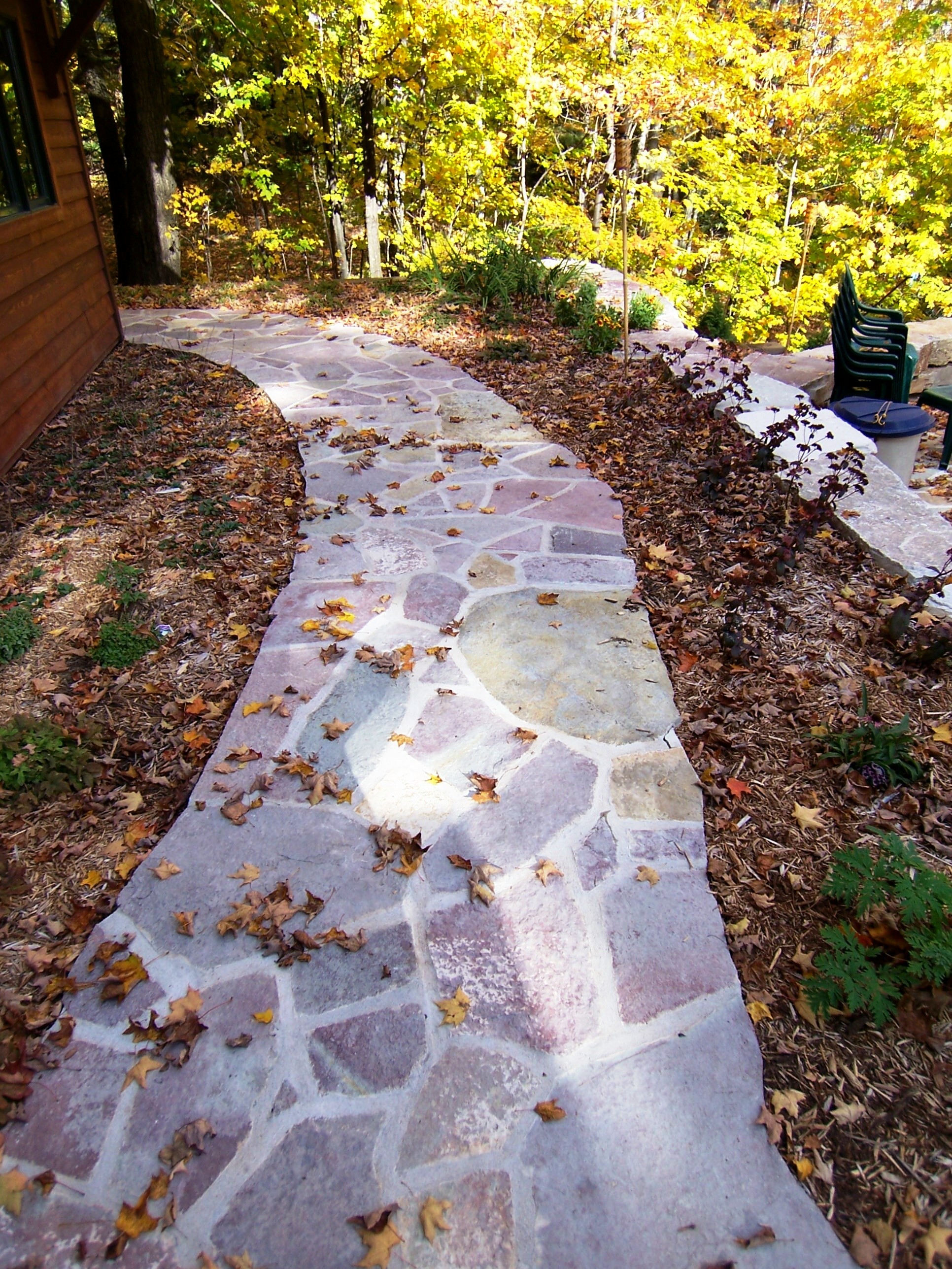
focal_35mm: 23
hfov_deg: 58.9
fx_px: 843
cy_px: 634
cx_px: 476
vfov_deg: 73.9
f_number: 2.8
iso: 64
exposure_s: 1/200
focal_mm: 3.8
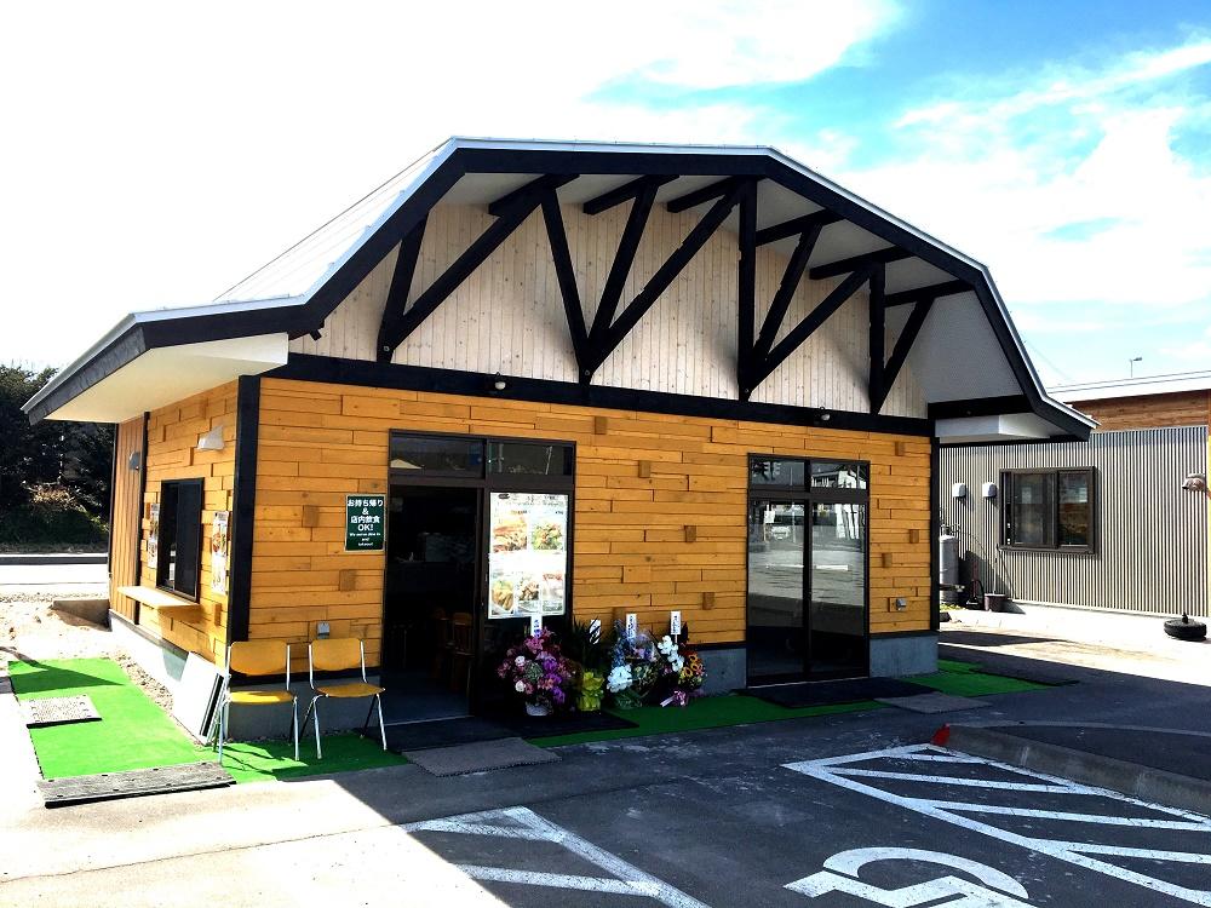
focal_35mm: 29
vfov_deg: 48.2
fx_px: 1015
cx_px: 606
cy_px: 454
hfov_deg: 61.7
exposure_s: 1/1789
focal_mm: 4.2
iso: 25
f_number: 2.2
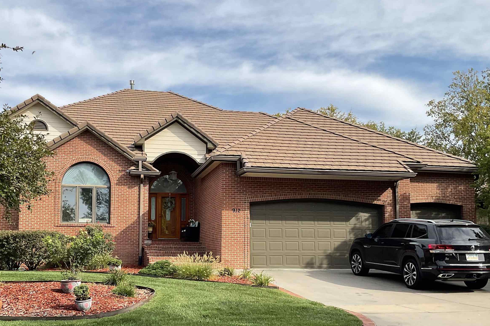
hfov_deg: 48.2
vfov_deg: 33.2
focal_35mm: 40
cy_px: 212
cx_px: 195
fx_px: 544
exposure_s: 1/1730
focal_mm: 3
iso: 16
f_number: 1.8
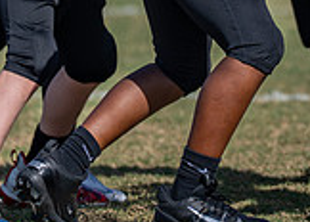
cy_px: -97
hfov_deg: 1.7
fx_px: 10151
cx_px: 274
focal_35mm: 1152
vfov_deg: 1.3
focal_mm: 200
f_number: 2.8
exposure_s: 1/2500
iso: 100
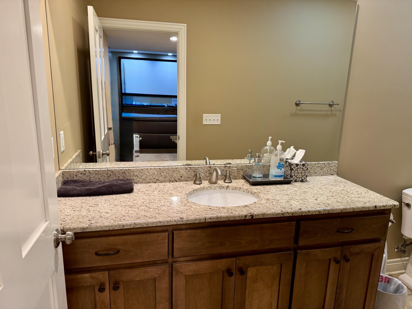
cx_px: 206
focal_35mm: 24
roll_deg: -1.1
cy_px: 154
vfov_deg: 56.8
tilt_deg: -12.9
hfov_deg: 71.6
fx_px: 286
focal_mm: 6.76
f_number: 1.78
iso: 200
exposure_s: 1/60
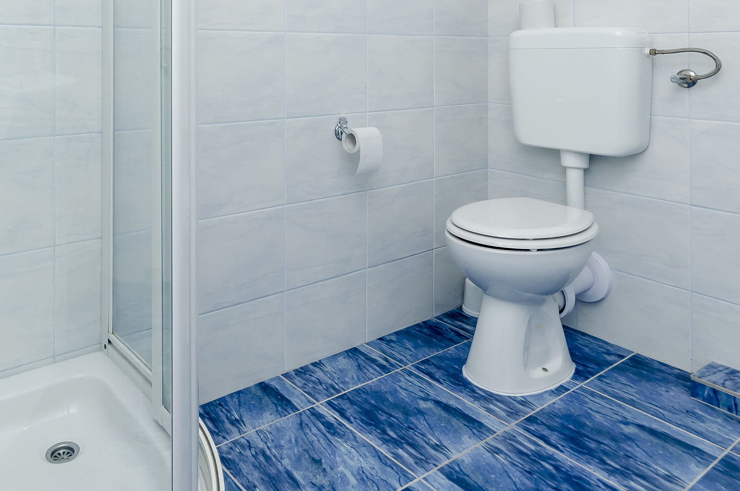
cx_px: 246
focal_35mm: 28
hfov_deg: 63.9
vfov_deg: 42.1
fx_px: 574
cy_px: 41
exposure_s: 1/80
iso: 320
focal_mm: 10
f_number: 9
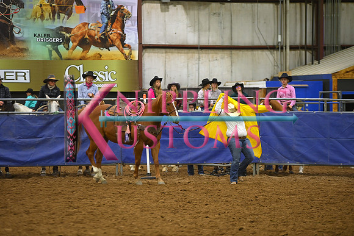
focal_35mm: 160
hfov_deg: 12.8
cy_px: 118
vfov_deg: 8.6
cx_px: 177
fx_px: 1574
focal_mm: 160
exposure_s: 1/320
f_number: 2.8
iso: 2500
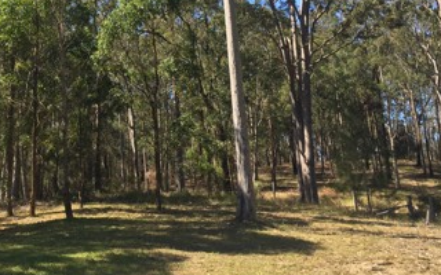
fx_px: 601
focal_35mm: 50
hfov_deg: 38.7
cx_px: 87
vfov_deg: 25.2
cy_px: 36
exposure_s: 1/694
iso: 32
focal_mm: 4.15
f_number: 2.2
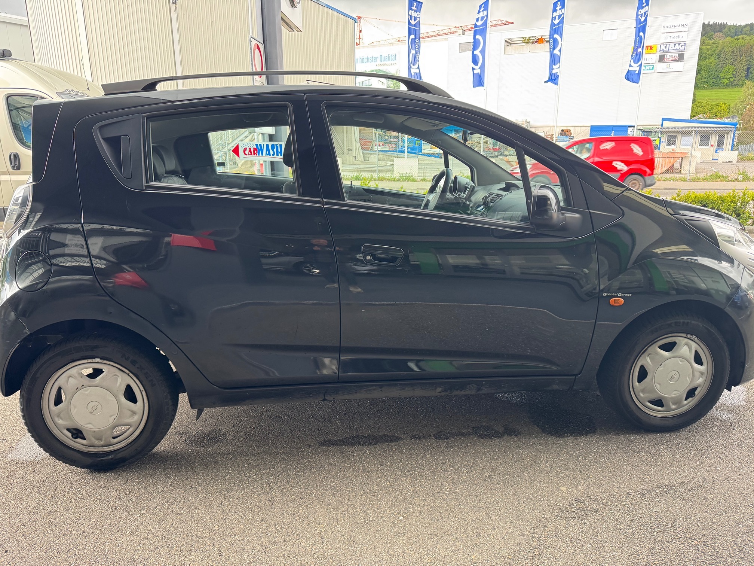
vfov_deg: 56.8
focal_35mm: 24
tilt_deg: -12.5
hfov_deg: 71.6
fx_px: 523
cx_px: 377
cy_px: 283
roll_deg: +2.4
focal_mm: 6.76
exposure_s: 1/121
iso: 200
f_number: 1.78
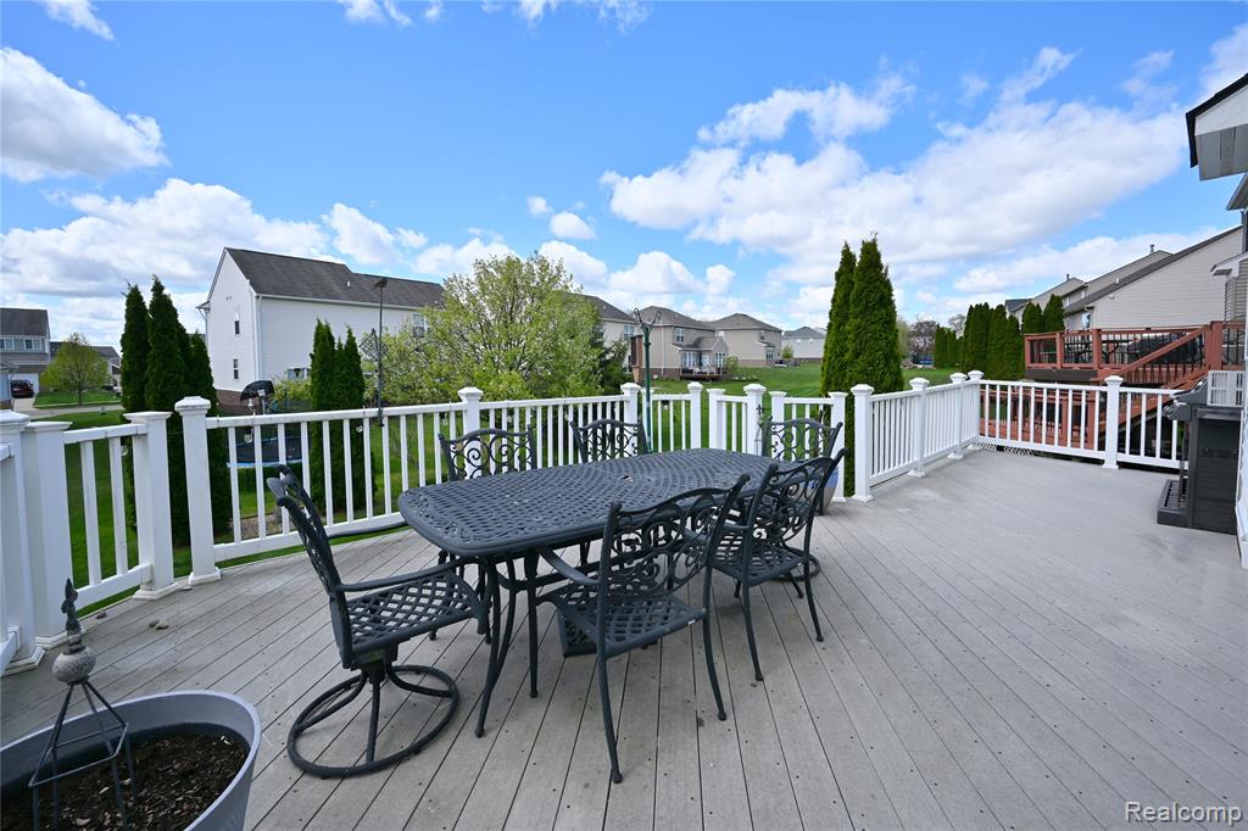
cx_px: 624
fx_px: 485
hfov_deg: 104.3
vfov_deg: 81.2
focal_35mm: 14
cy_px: 416
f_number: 11
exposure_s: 1/200
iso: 100
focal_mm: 14
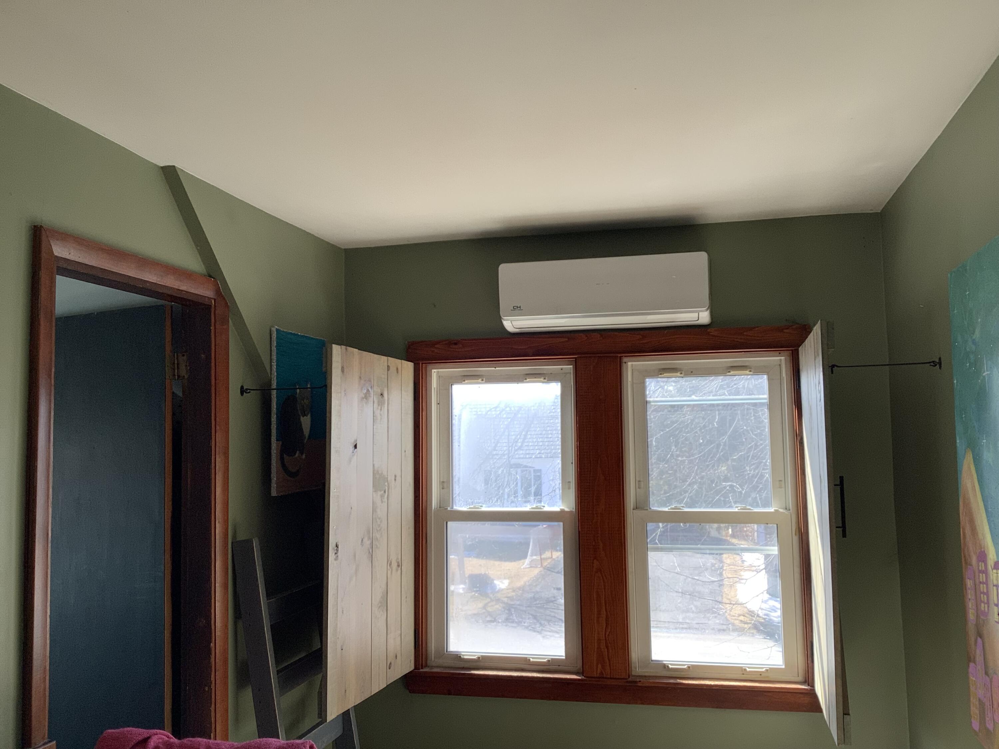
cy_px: 374
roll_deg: +0.4
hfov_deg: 58.4
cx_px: 500
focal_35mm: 31
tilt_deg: +4.2
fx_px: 895
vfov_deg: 45.4
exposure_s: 1/120
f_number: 2.4
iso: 50
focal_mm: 3.3
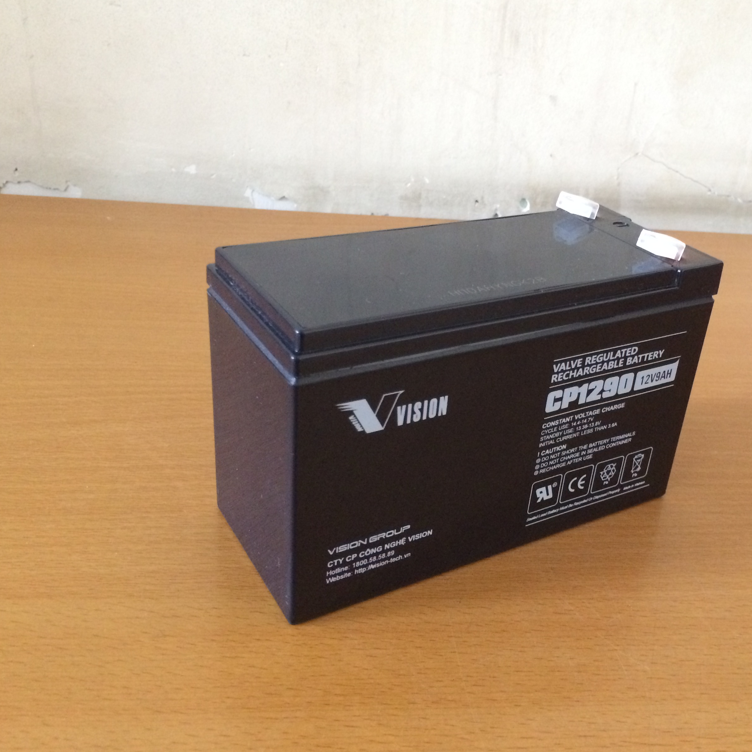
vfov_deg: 47.2
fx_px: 860
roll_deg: -4.5
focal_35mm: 35
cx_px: 469
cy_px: 378
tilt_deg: -25.4
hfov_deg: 46.8
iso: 500
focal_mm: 4.15
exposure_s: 1/17
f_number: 2.2
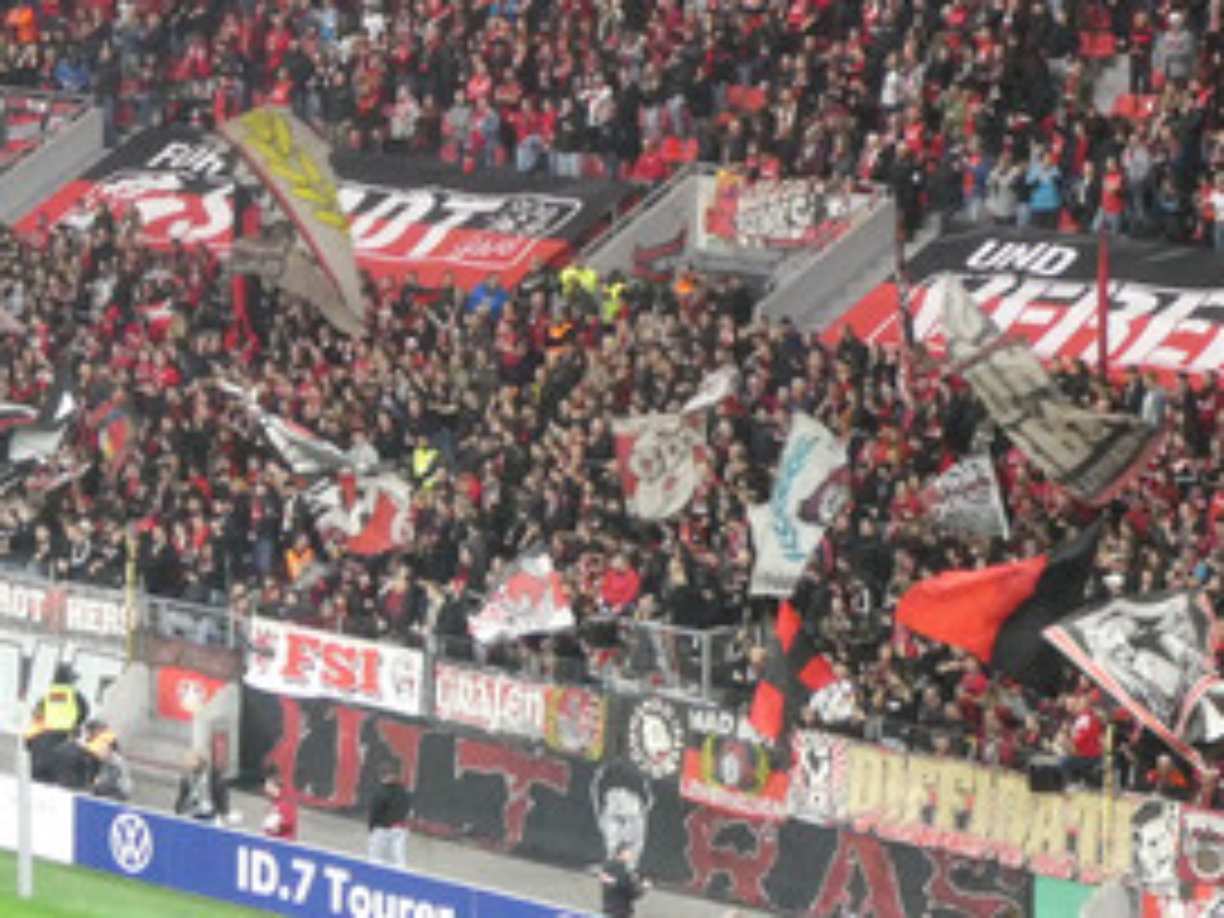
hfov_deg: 12.0
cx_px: 342
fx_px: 5834
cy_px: 130
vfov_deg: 9.0
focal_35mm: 165
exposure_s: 1/80
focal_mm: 12.5
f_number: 4.5
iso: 1000
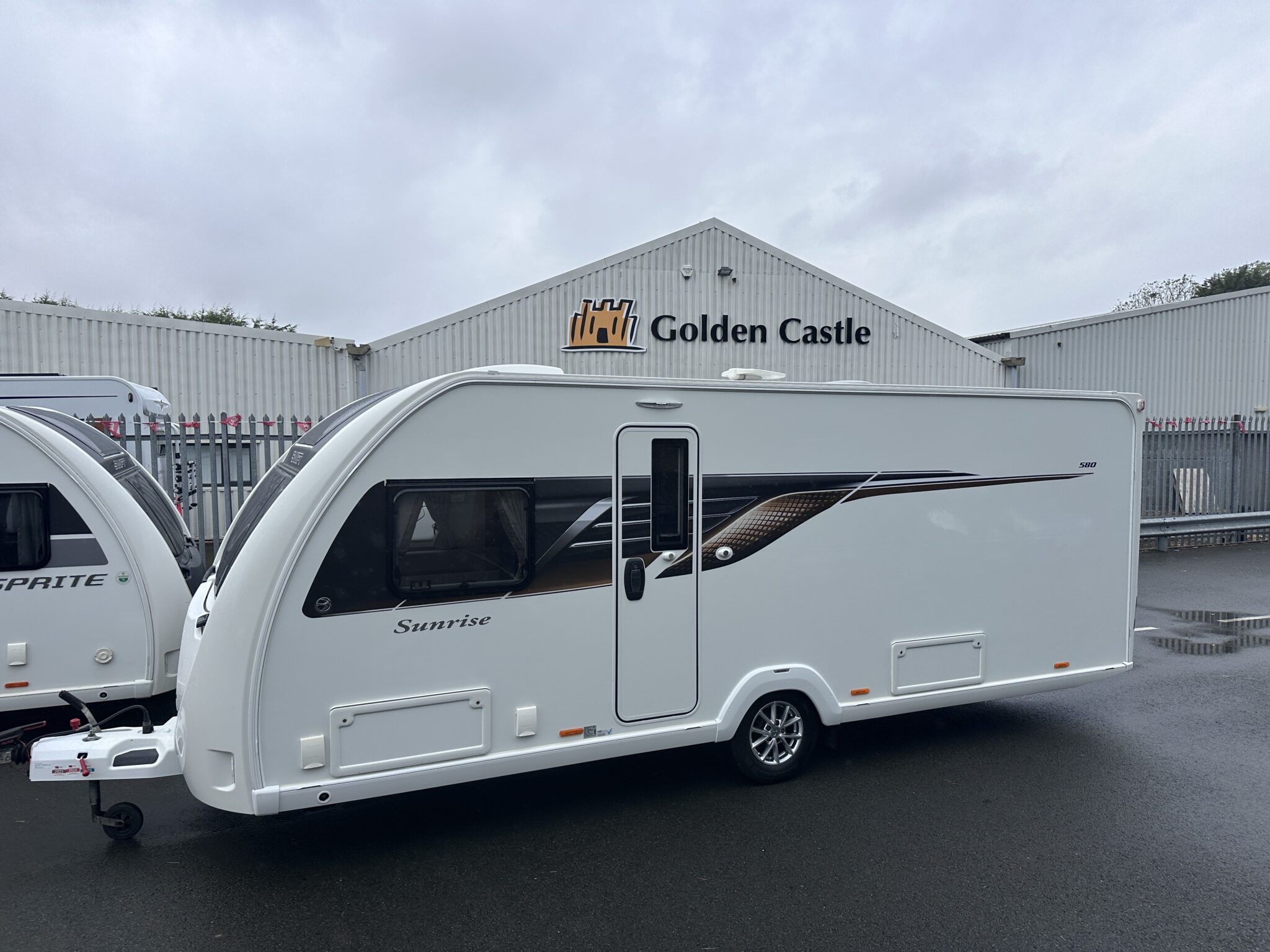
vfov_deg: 56.8
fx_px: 881
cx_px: 635
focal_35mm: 24
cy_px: 476
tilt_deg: -1.1
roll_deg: +0.8
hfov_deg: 71.6
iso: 80
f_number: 1.78
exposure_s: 1/3717
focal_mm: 6.86
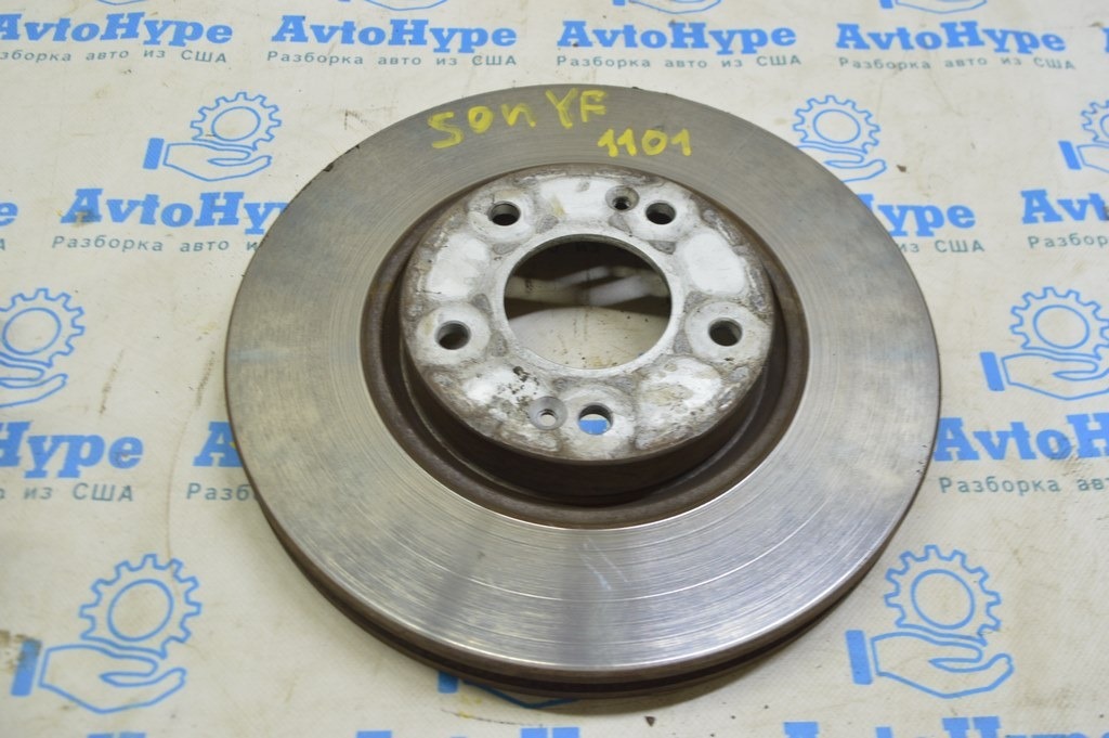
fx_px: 1108
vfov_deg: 36.8
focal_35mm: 36
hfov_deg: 53.2
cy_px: 369
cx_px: 554
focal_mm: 24
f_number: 5.6
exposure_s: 1/20
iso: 400
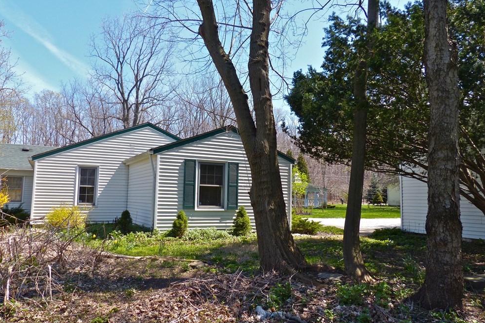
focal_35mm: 27
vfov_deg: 47.9
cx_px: 241
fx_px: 364
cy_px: 157
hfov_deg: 67.4
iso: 100
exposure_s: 1/500
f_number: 3.2
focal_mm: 4.5
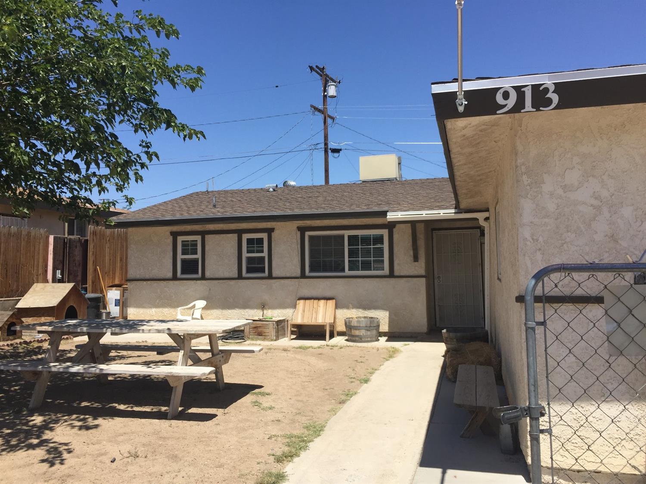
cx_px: 323
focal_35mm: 29
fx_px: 541
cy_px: 242
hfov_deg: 61.7
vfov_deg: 48.2
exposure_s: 1/2083
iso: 32
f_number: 2.2
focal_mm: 4.15
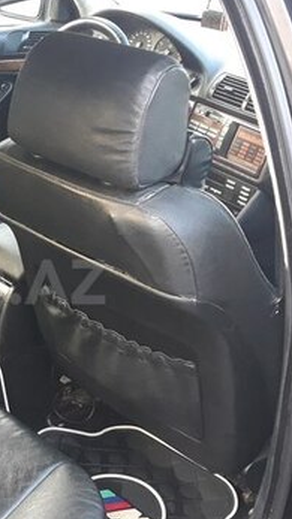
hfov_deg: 20.2
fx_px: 771
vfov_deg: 37.2
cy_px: 282
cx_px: -48
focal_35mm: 56
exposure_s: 1/50
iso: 200
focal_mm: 3.71
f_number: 1.7
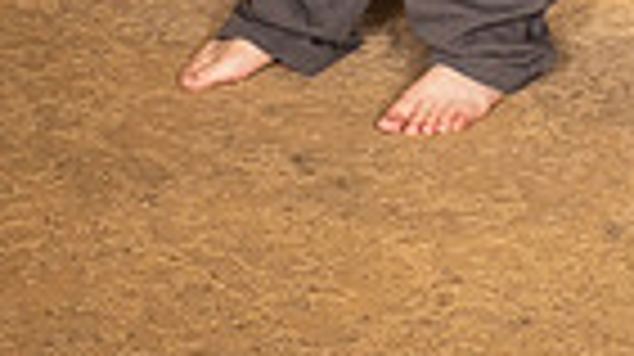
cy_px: -595
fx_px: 2586
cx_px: 612
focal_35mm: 154
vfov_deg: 7.2
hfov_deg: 13.8
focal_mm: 46
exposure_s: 1/400
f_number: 6.3
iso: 1000
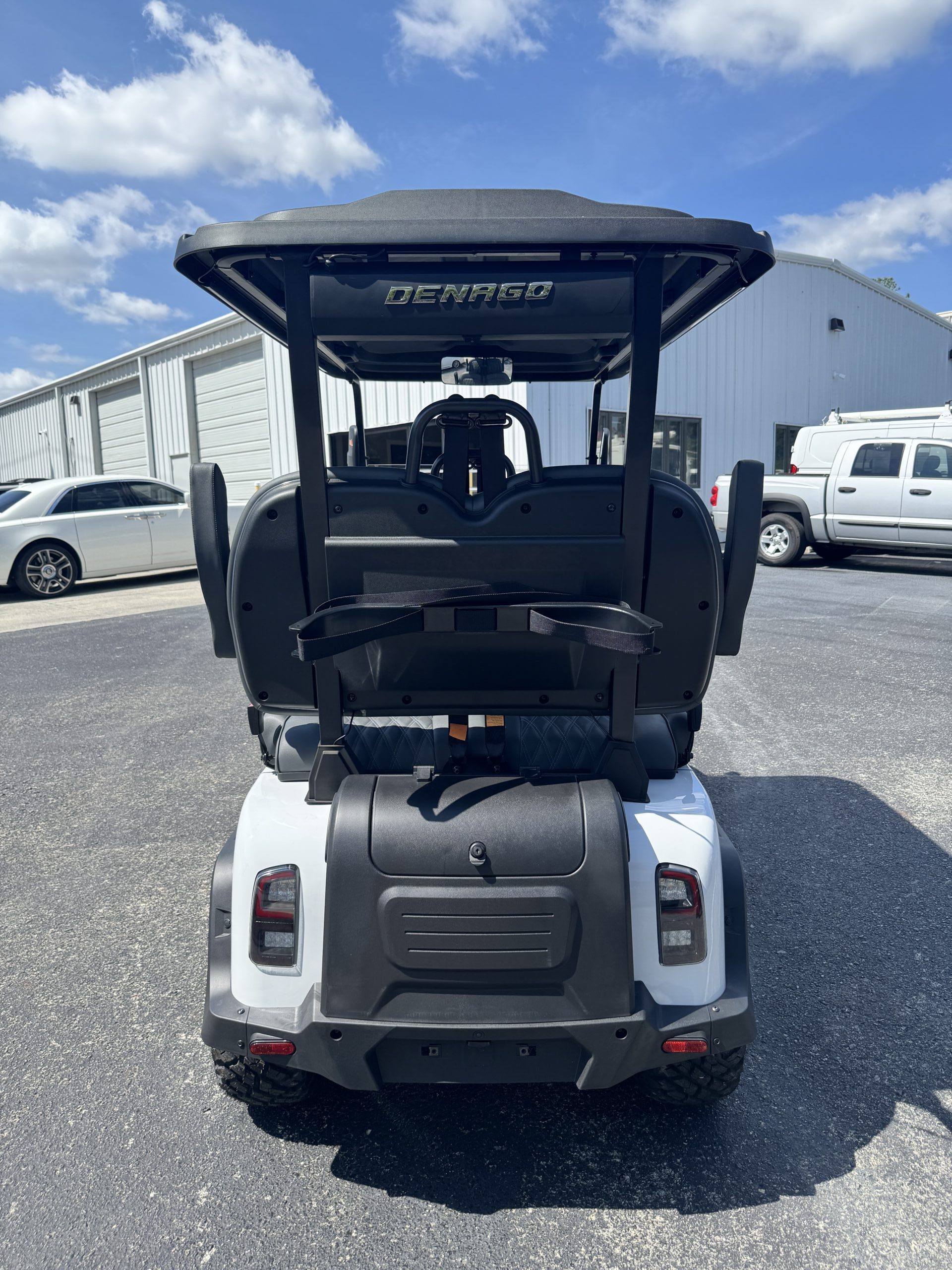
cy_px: 635
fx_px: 880
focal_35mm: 24
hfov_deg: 56.8
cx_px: 476
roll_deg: +1.9
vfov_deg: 71.6
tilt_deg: -7.4
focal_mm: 6.76
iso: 80
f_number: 1.78
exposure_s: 1/3096
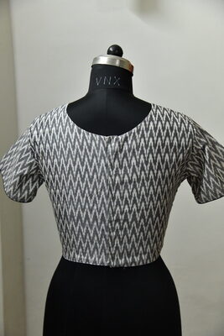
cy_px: 168
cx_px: 112
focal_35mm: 55
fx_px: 513
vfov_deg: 36.2
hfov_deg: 24.6
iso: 4500
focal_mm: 55
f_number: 4.5
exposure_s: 1/250
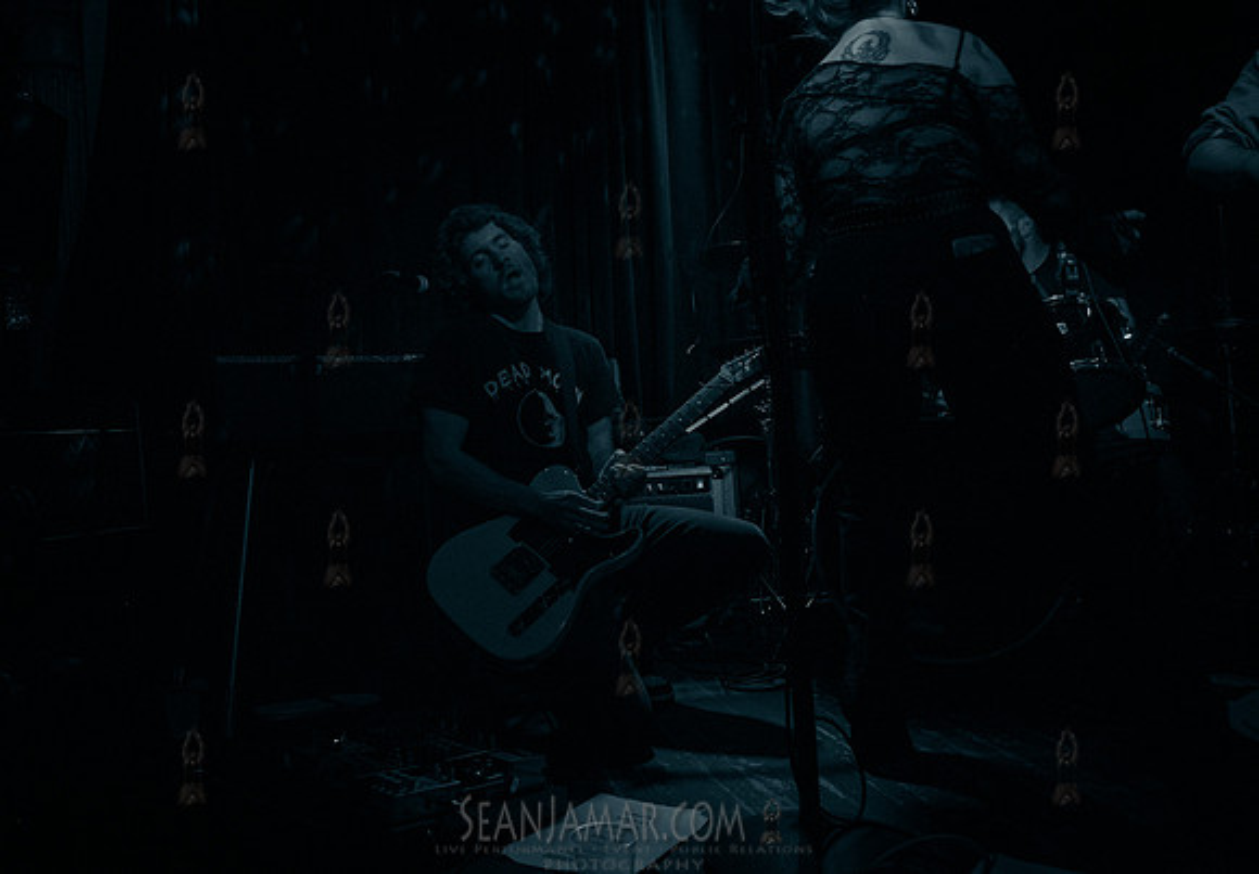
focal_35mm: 27
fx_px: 954
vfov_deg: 49.3
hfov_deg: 66.6
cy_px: 437
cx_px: 555
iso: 8000
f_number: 5
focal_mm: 24
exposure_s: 1/200
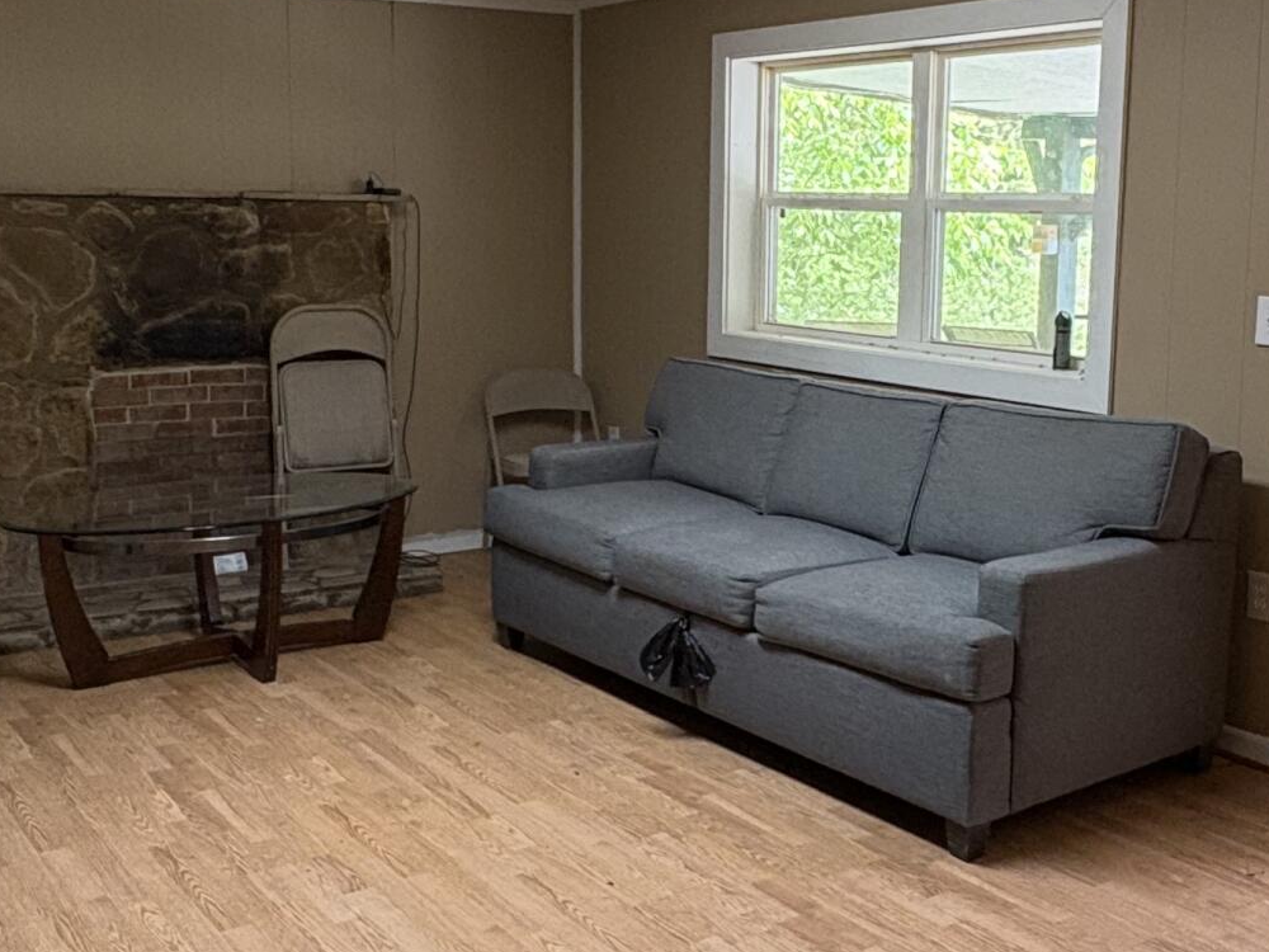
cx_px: 753
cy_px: 397
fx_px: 1540
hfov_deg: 44.6
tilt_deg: -6.6
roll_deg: -0.7
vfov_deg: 34.3
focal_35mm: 42
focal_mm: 2.22
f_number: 2.2
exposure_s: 1/120
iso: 400
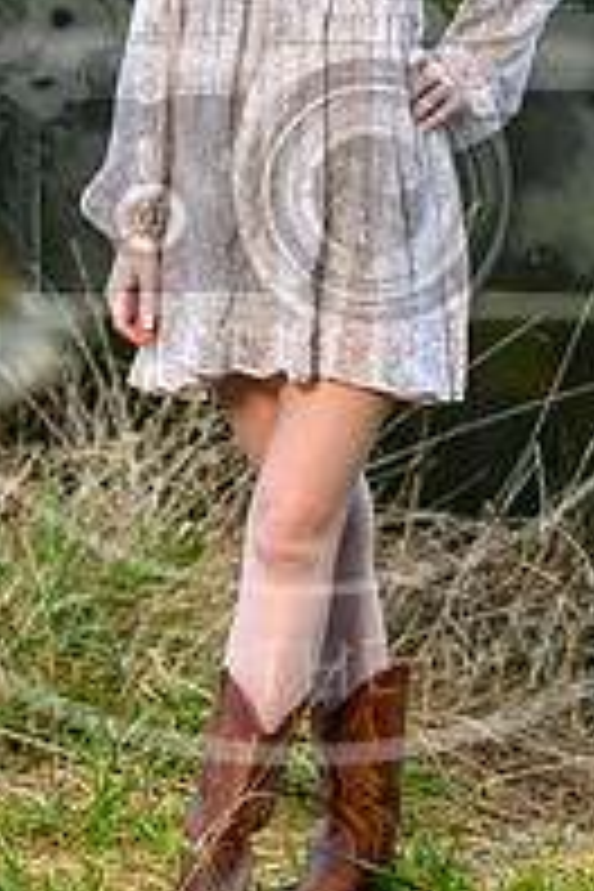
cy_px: 135
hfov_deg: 6.1
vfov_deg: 9.0
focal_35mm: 227
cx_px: 302
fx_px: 5618
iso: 1600
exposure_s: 1/160
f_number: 2.8
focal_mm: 100
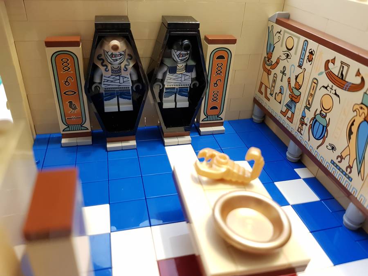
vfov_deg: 53.1
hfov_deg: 67.3
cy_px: 138
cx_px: 184
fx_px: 276
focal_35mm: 26
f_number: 1.7
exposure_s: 1/11
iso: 200
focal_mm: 4.2
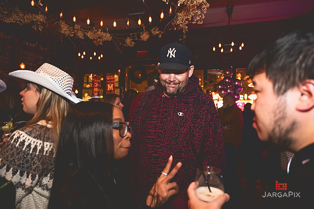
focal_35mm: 25
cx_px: 157
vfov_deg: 52.0
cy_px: 104
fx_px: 215
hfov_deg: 72.3
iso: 3200
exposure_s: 1/100
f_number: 3.2
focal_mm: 24
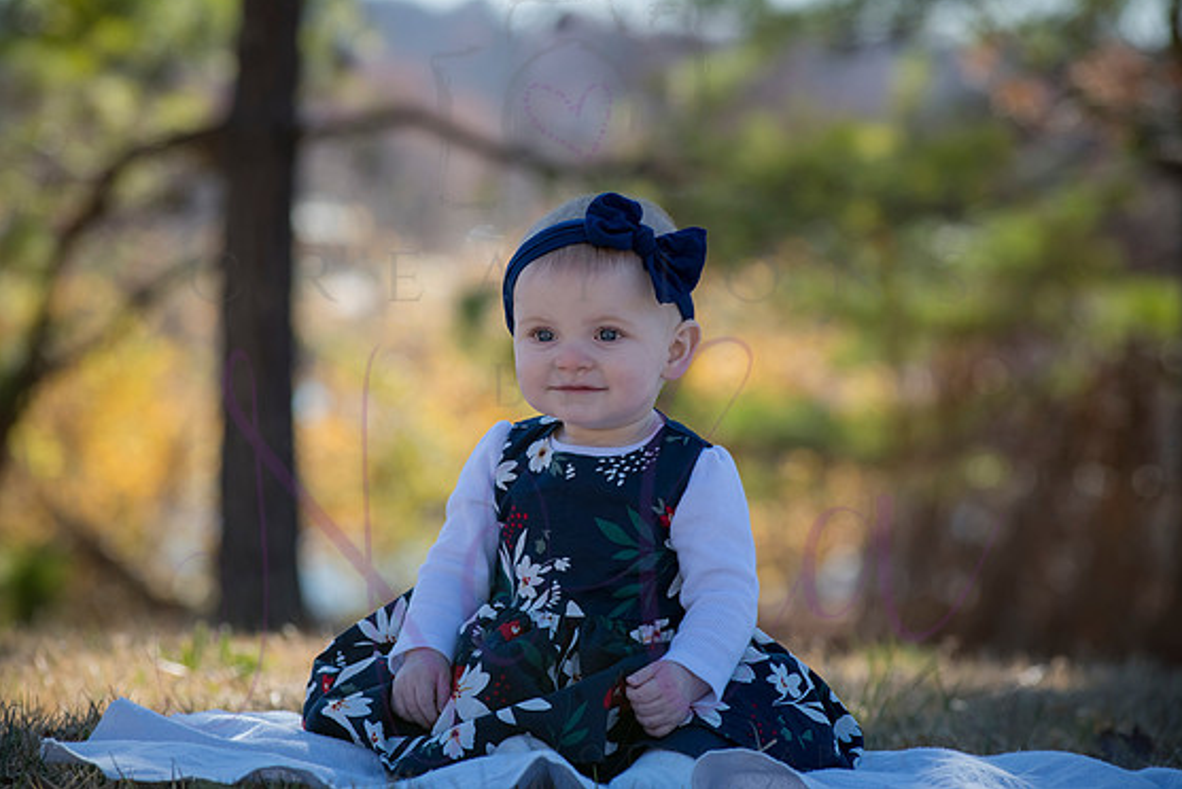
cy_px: 381
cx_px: 579
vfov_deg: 9.1
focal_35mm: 151
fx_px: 4960
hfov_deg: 13.6
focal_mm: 145
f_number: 5.6
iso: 400
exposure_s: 1/640
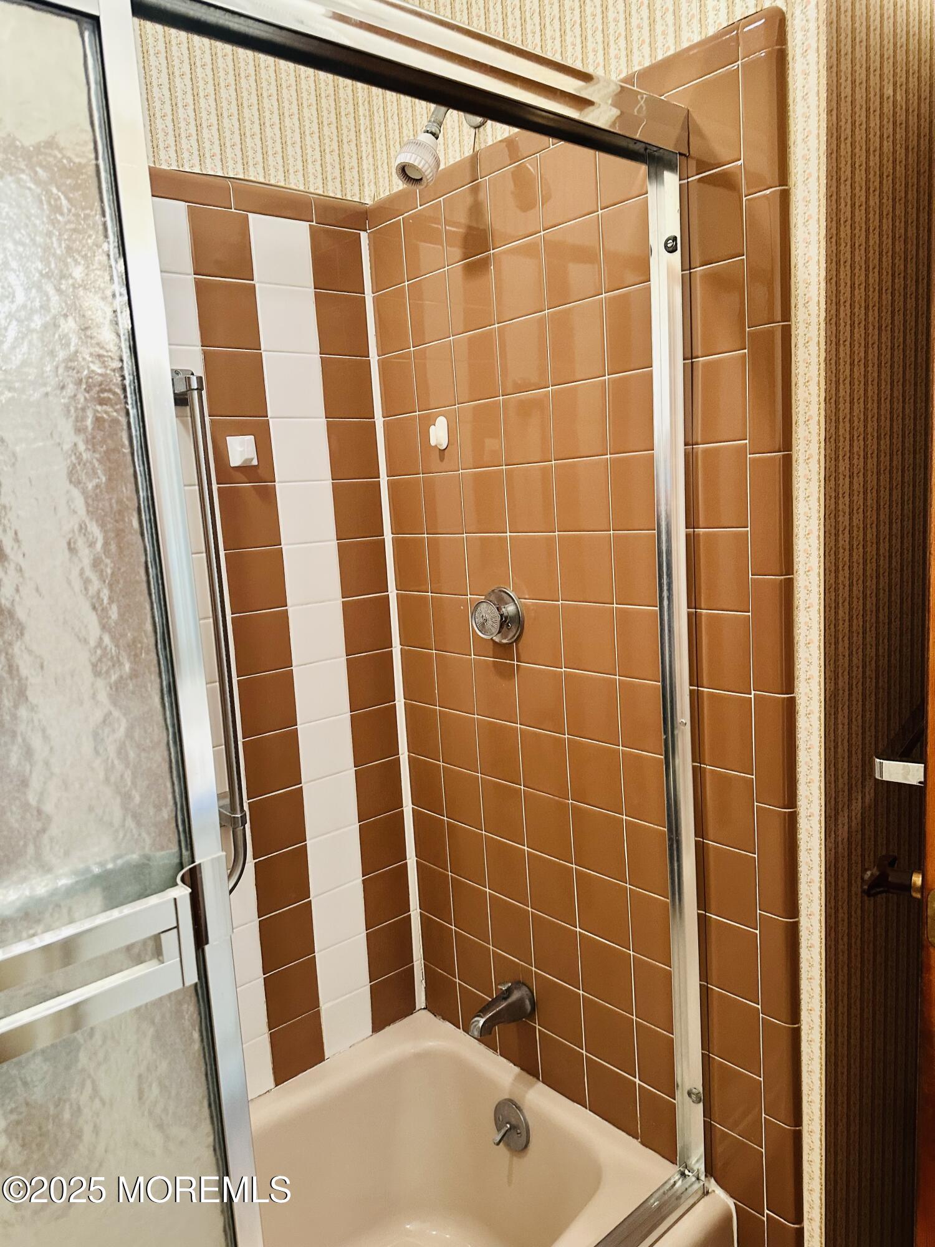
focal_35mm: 24
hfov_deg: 56.8
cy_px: 624
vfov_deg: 71.6
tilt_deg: -6.0
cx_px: 468
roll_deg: +2.4
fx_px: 864
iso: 400
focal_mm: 6.86
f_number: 1.78
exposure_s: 1/60
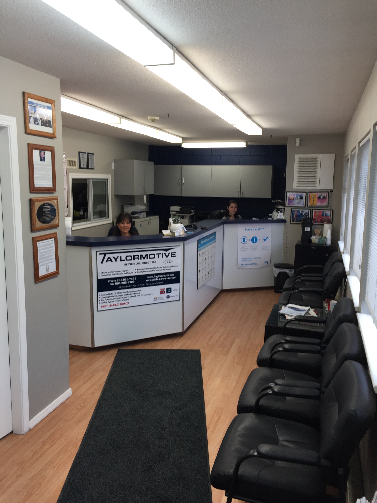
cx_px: 188
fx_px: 421
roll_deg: +0.0
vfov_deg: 61.7
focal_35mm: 29
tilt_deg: -8.0
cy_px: 252
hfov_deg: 48.2
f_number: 2.2
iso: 32
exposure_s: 1/40
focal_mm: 4.15
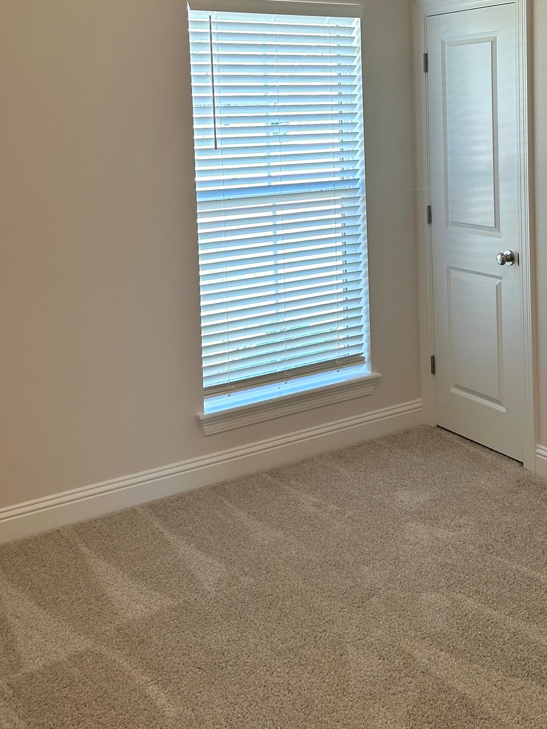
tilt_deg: -3.5
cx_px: 378
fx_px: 906
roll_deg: +1.7
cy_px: 163
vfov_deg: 42.2
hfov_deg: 33.2
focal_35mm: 43
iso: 64
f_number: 1.5
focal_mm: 5.7
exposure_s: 1/139
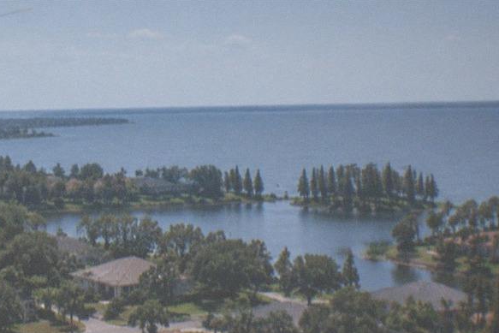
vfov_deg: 11.4
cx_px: 78
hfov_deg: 16.9
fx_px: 1664
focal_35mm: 120
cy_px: 284
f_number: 4
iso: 200
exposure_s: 1/800
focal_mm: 70
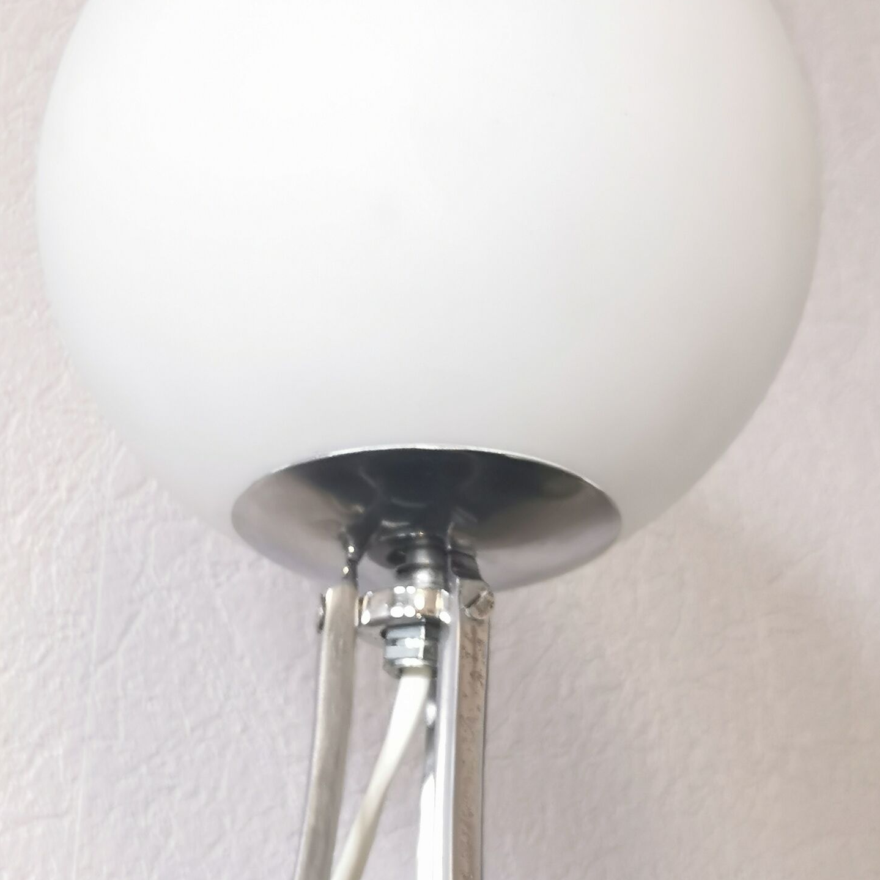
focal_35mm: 86
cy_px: 352
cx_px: 427
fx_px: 2473
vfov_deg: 20.1
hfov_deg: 20.2
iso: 250
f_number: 1.8
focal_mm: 5.58
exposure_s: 1/50
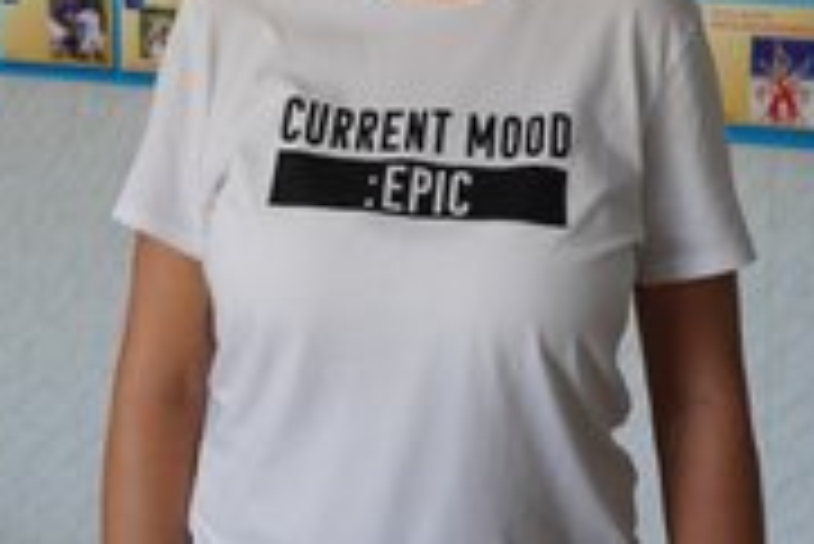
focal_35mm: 76
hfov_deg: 26.6
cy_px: -2
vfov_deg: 17.5
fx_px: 1722
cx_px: 400
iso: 640
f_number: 4.5
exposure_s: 1/80
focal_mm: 23
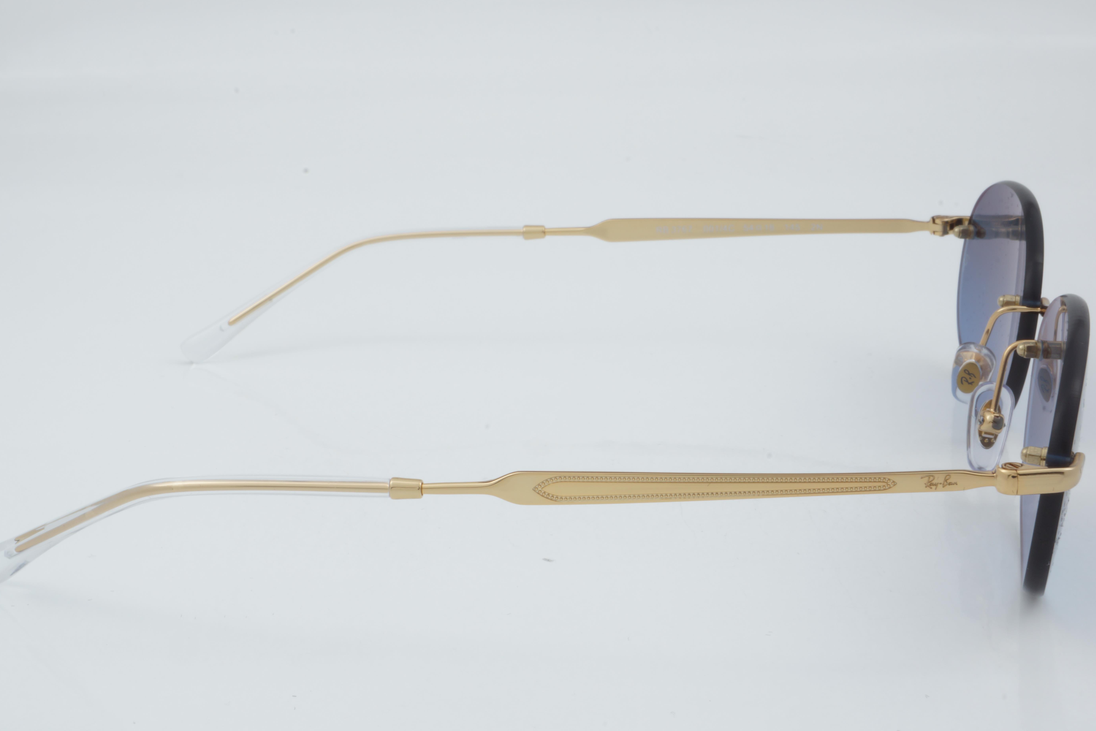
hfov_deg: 31.0
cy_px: 395
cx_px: 525
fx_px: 1979
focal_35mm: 65
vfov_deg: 20.9
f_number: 32
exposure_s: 1/3
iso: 100
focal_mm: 40
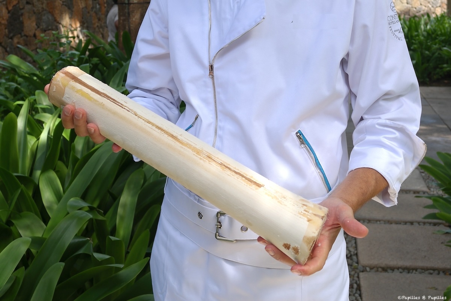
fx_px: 376
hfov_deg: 61.9
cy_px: 150
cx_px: 226
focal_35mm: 30
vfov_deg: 43.6
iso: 100
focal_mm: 20
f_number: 4.5
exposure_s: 1/125
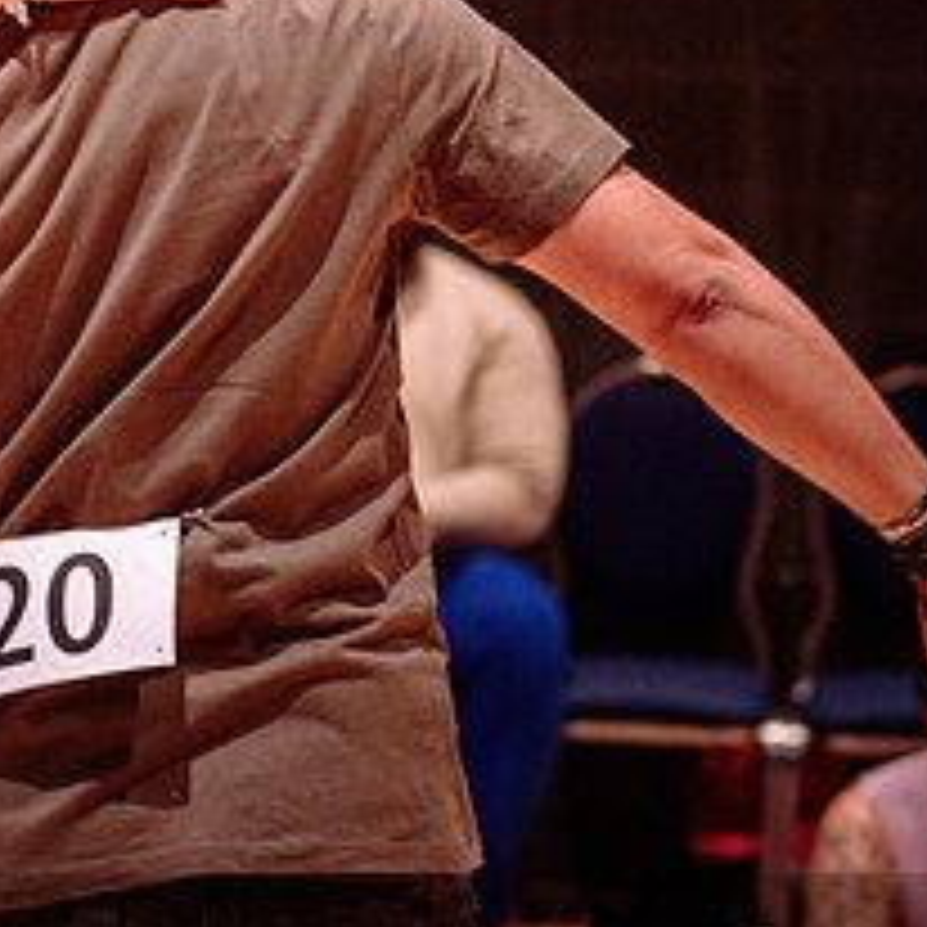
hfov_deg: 12.7
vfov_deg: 12.7
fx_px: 4151
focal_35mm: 137
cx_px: 127
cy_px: 282
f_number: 1.8
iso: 1600
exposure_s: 1/160
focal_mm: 50
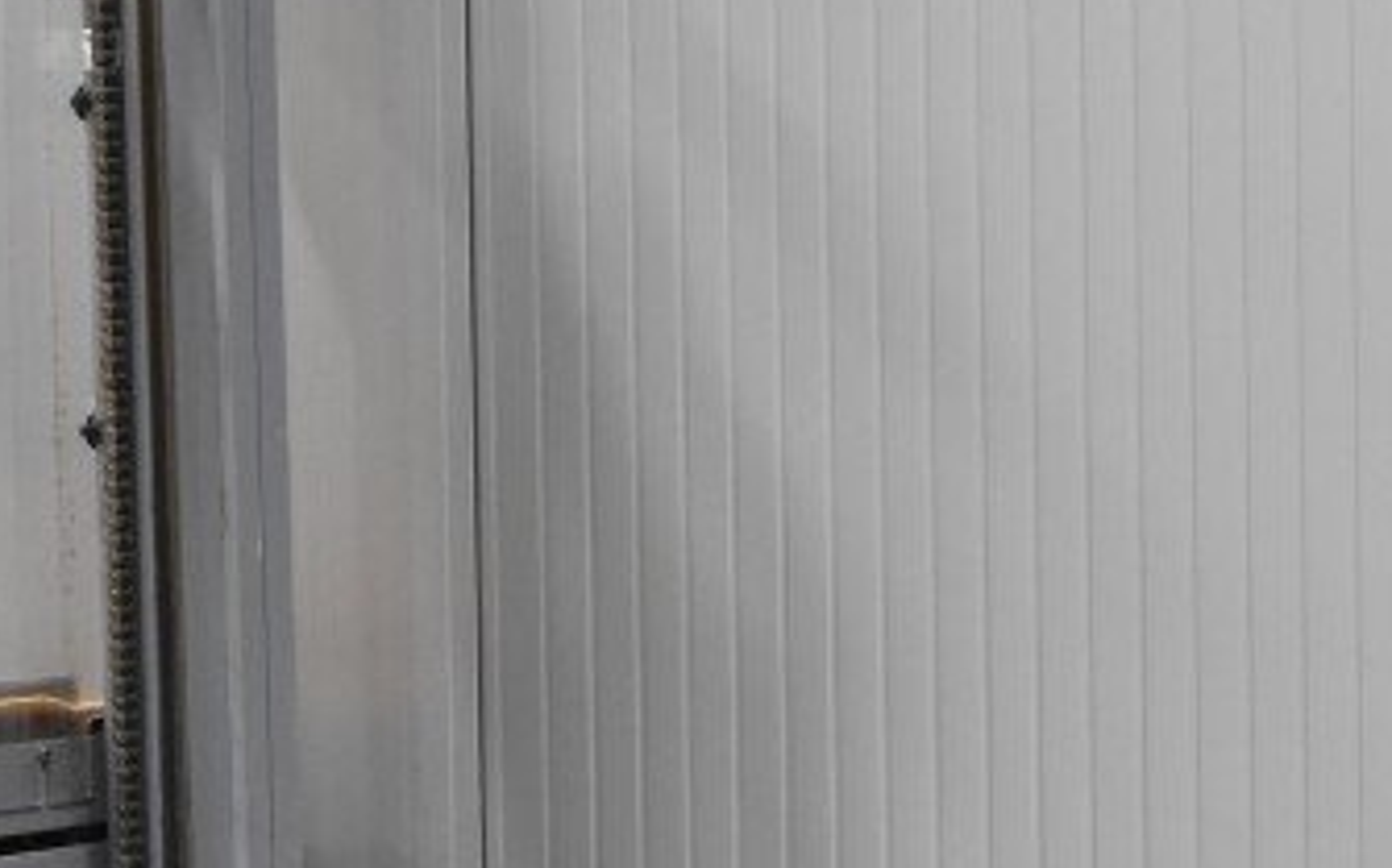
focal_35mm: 148
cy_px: 606
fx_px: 5605
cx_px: 407
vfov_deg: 8.9
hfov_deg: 14.1
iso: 1250
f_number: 5
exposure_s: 1/30
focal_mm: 27
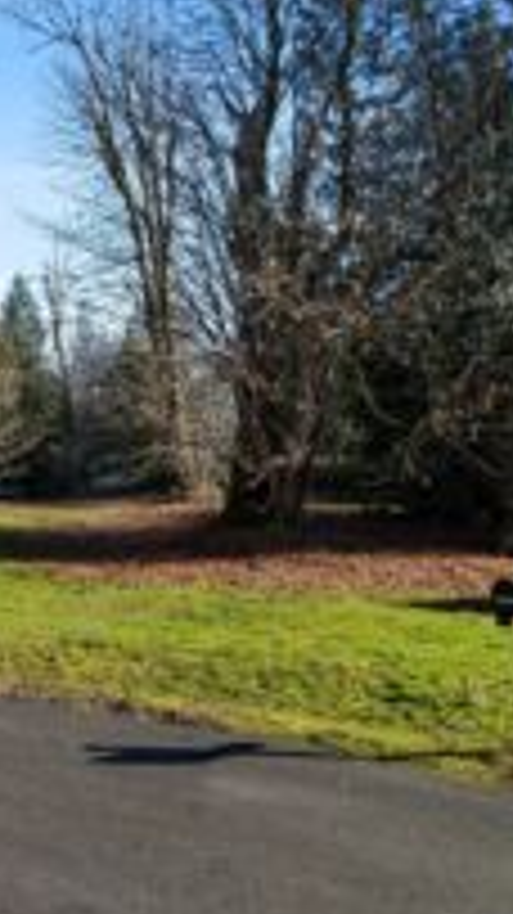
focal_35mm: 33
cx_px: -274
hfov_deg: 25.6
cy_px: 432
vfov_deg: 59.5
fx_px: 799
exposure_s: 1/60
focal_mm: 16
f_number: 8
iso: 200
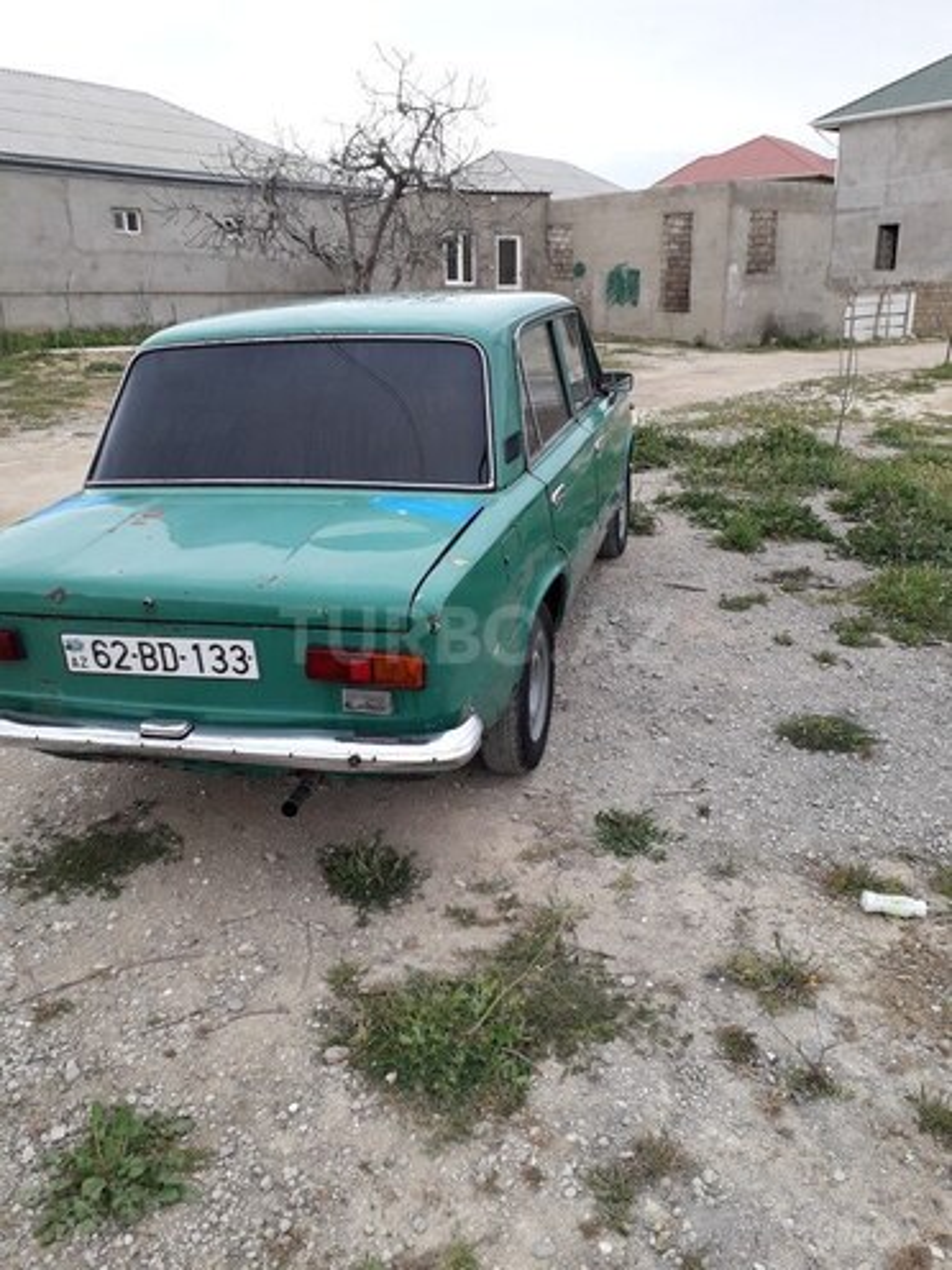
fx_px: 990
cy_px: 635
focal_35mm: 27
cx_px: 476
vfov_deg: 65.3
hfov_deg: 51.4
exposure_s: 1/197
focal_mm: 3.6
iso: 40
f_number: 1.9
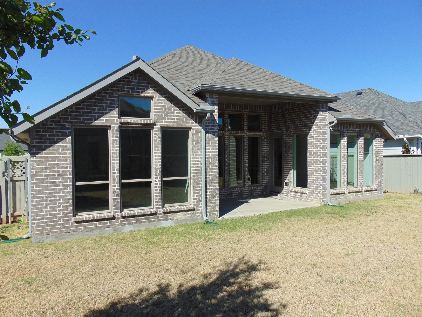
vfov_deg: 54.9
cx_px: 211
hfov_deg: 69.4
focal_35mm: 25
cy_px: 158
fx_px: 305
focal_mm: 4.5
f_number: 7.7
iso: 80
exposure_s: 1/250
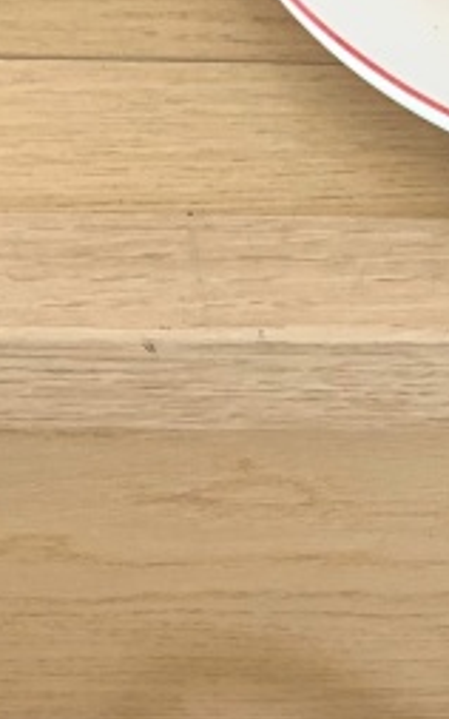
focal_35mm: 109
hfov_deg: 11.4
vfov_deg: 15.7
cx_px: 710
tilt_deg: -74.4
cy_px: 1375
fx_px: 2135
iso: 100
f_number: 1.8
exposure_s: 1/66
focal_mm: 4.25
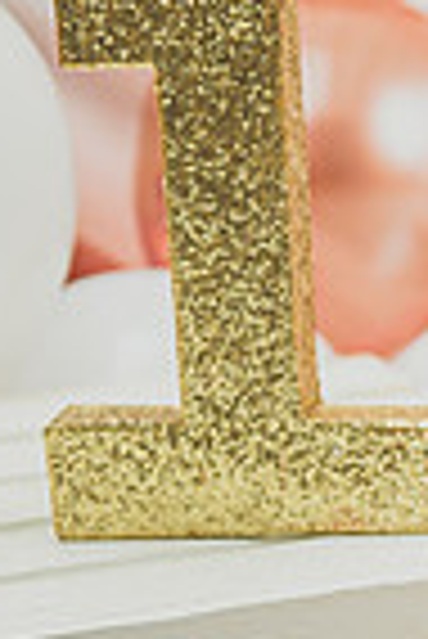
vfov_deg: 13.1
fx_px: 2775
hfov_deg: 8.0
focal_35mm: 156
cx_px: 1129
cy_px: 394
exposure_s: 1/125
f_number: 2.8
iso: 200
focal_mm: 36
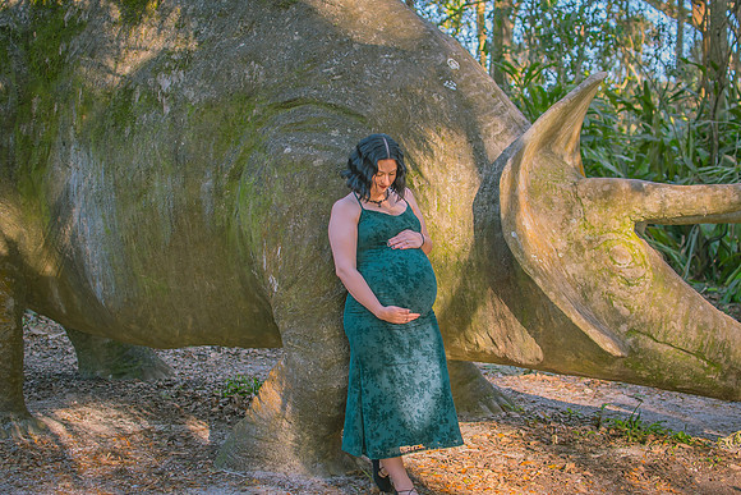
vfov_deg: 25.3
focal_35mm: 54
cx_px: 369
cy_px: 241
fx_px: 1103
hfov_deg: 37.1
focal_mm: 35
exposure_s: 1/250
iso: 200
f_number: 2.5
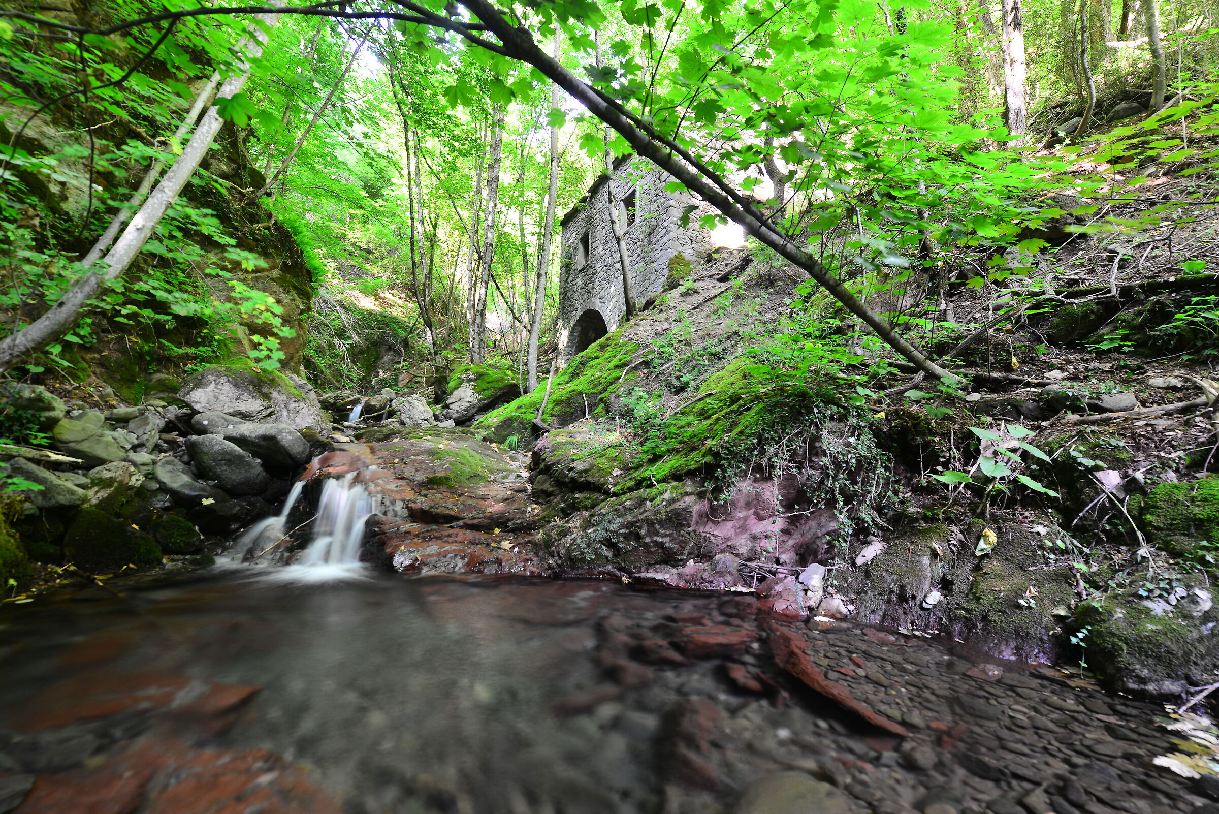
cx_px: 610
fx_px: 474
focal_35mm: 14
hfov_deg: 104.2
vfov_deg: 81.3
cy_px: 407
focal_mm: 14
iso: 100
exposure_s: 1.3
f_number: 6.3
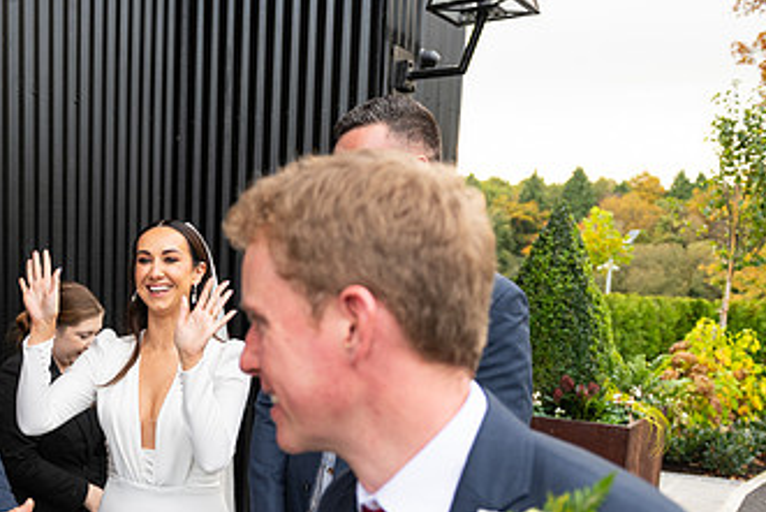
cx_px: 169
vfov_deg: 31.0
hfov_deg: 44.4
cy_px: 425
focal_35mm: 42
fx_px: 894
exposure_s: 1/160
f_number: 3.5
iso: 320
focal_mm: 24
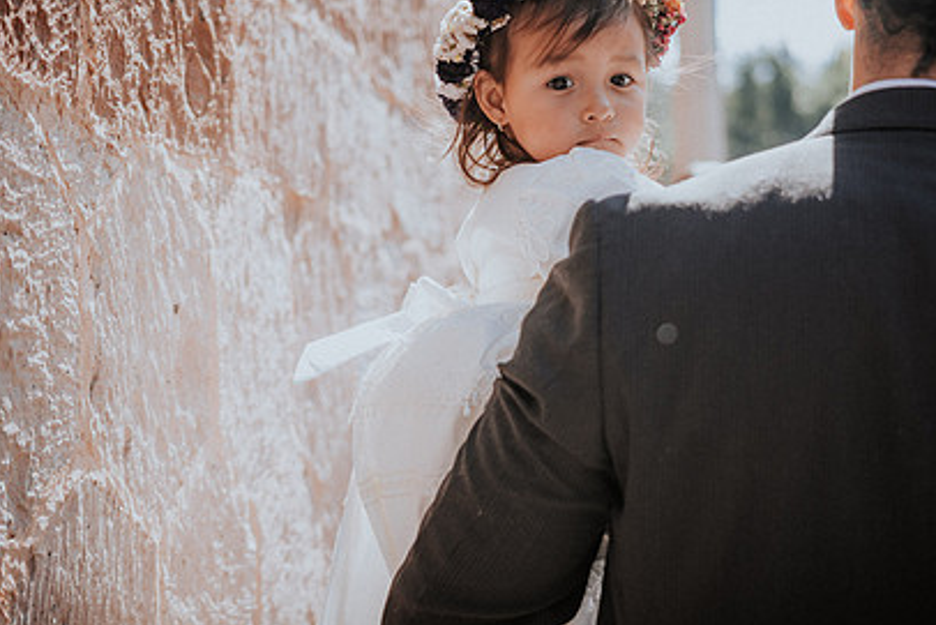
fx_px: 1951
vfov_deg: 18.2
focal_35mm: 75
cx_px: 556
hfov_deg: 26.9
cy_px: 243
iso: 100
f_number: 1.8
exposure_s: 1/1250
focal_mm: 35
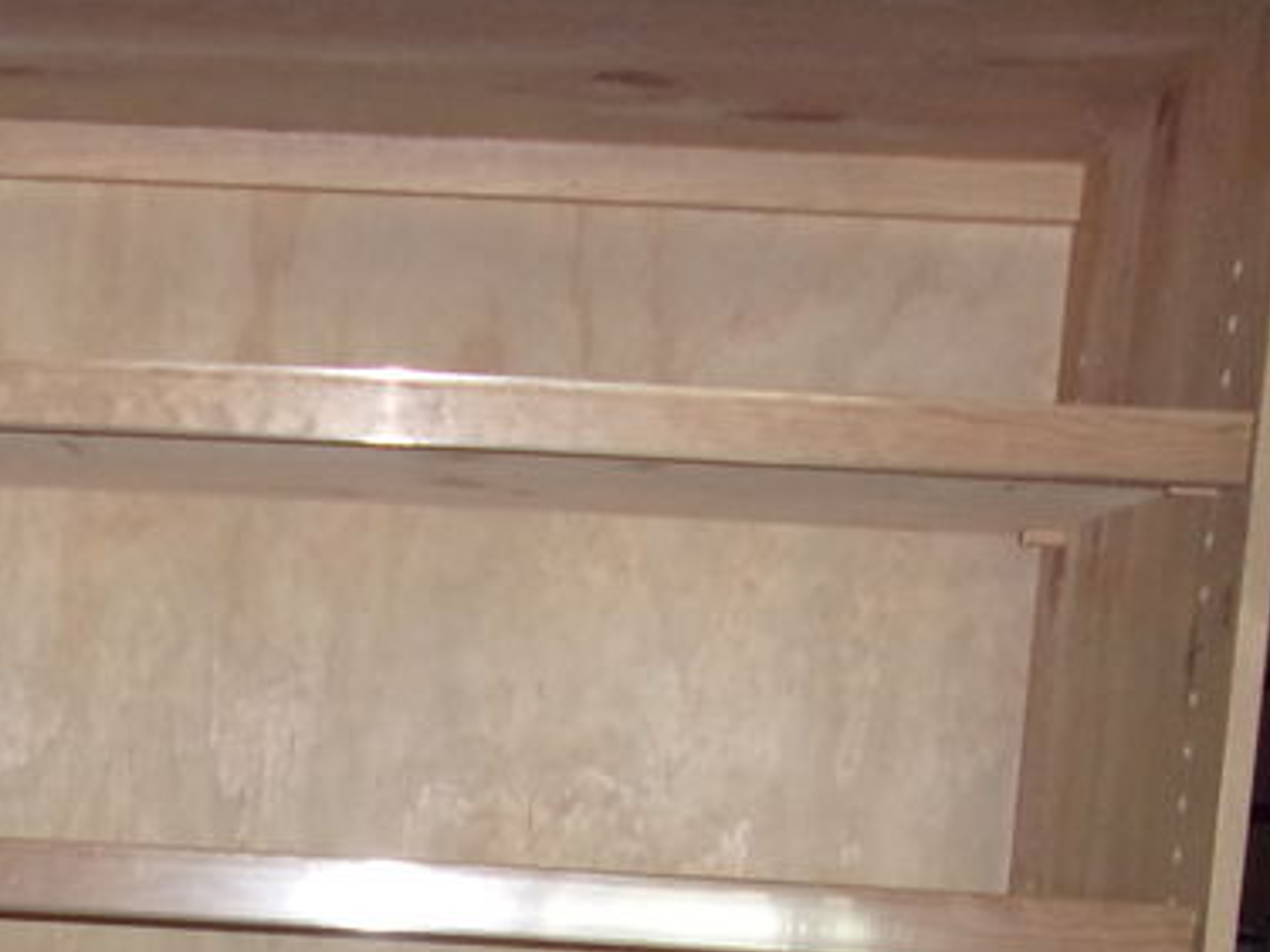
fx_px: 2641
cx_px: 227
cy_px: 1152
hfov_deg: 26.5
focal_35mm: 72
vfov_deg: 19.2
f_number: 3
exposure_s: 1/34
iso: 200
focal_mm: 4.9
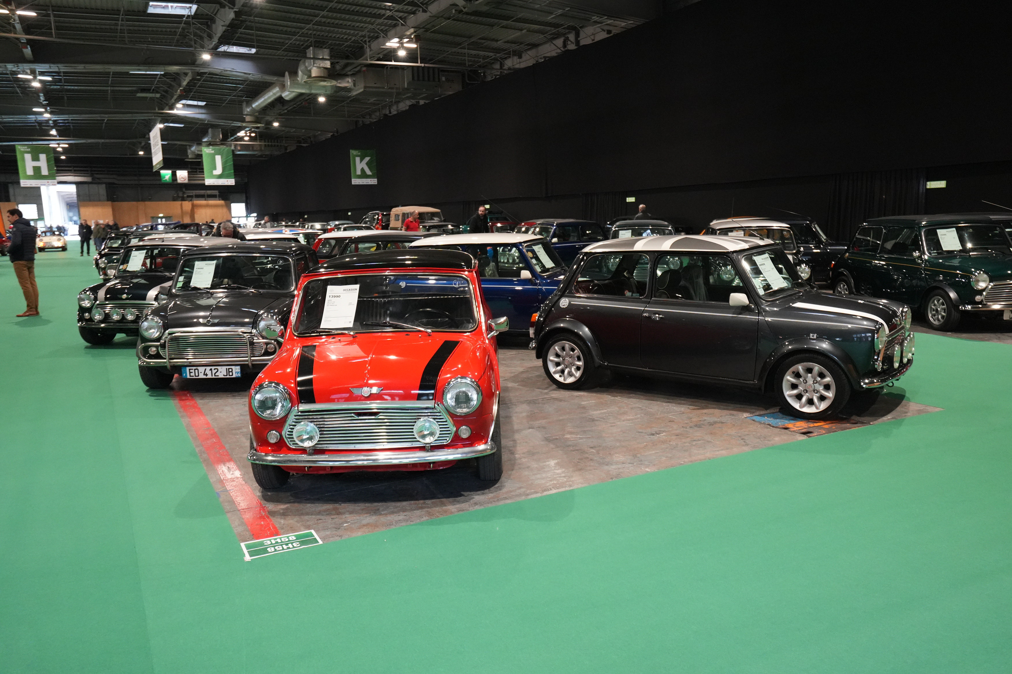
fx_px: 815
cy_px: 337
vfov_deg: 45.0
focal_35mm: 29
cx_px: 506
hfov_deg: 63.7
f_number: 4
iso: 5000
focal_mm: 29
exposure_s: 1/160
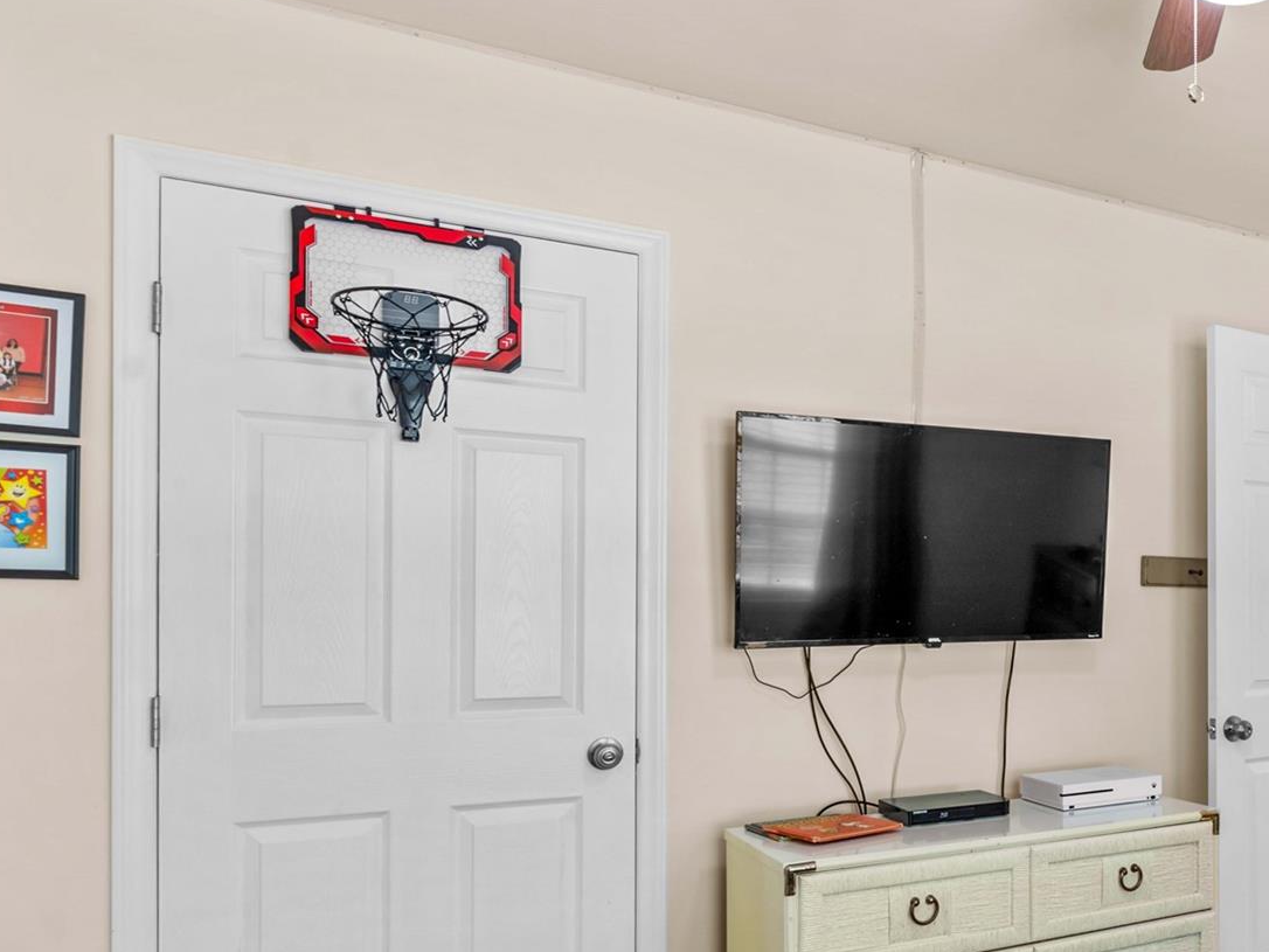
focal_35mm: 29
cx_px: 1185
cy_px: 650
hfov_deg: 52.6
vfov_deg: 47.3
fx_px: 1063
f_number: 8
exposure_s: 1/1.25
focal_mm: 16
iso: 100
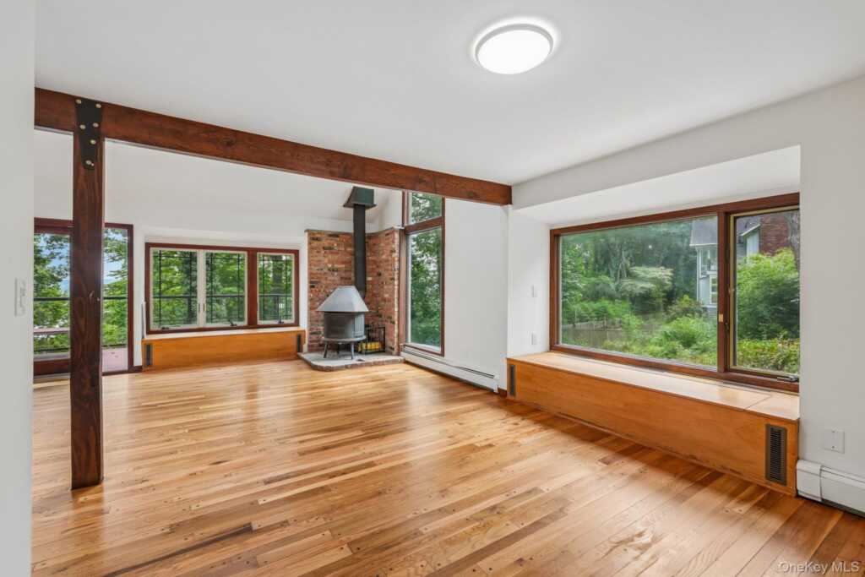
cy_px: 288
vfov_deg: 72.1
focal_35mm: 16
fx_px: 396
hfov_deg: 95.0
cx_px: 432
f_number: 8
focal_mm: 16.5
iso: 200
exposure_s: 1/30
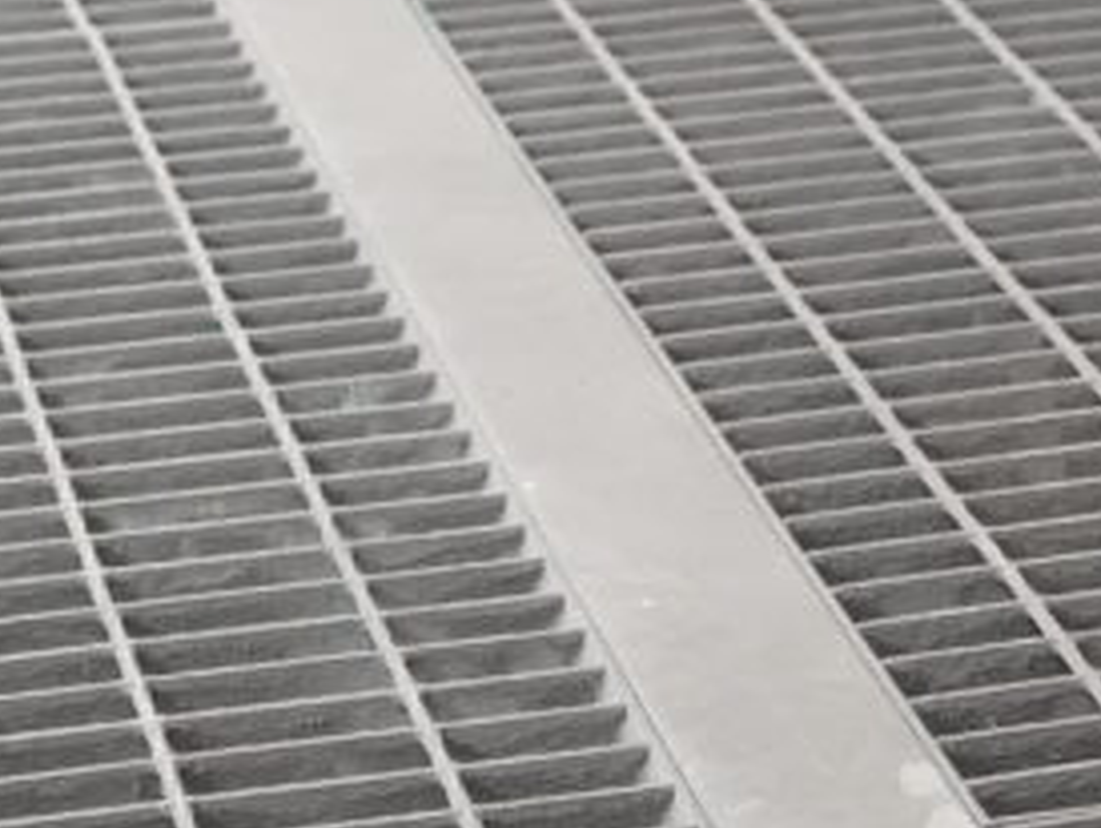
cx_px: 1318
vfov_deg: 6.9
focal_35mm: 212
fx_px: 6749
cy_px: -460
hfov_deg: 9.2
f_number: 5.6
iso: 12800
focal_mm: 59
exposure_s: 1/160
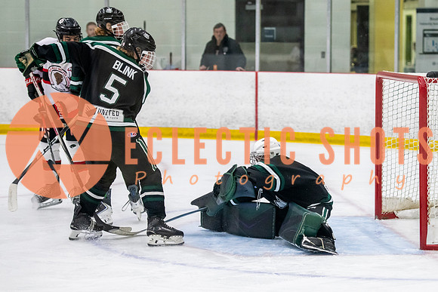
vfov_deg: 9.8
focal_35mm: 139
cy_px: 175
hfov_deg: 14.7
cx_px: 299
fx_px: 1695
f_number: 3.2
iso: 3200
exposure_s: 1/640
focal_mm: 98
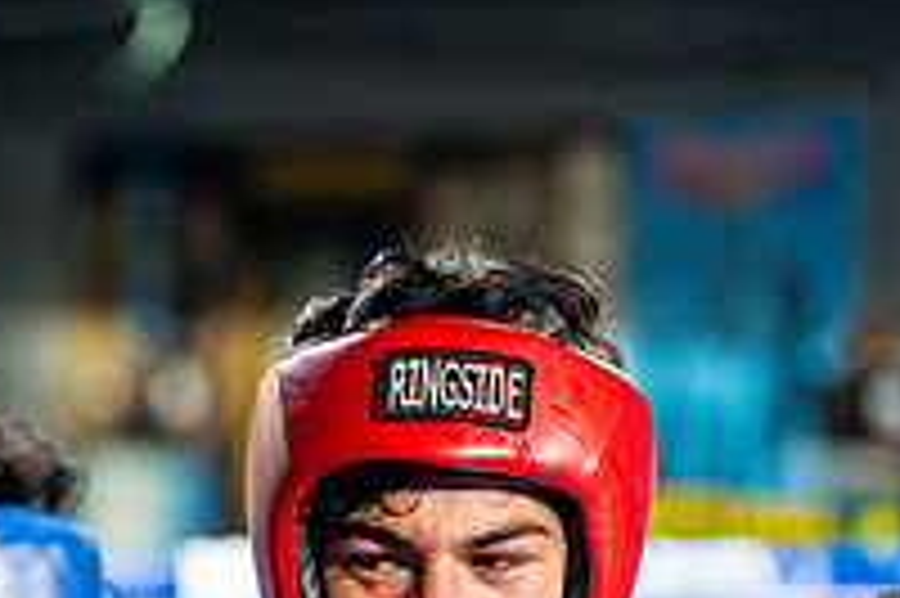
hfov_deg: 7.4
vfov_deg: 4.9
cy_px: 843
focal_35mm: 276
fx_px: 6894
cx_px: 14
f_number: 2
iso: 4000
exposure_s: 1/800
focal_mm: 95
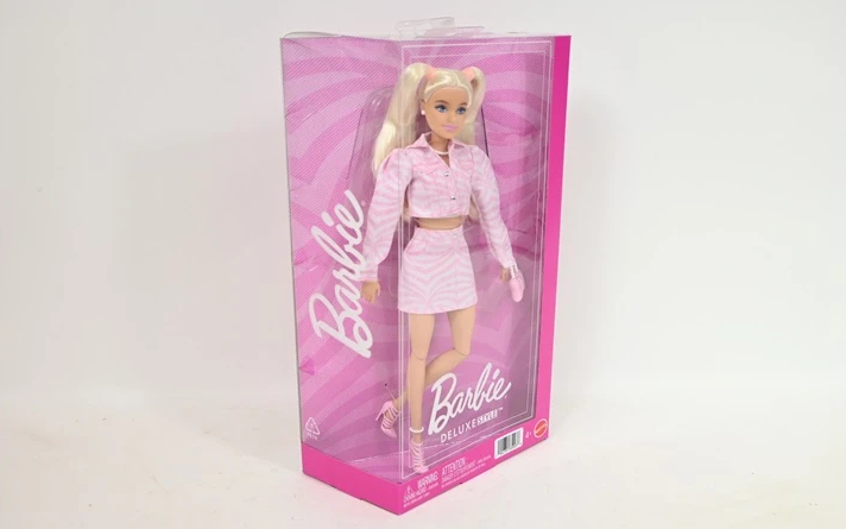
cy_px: 265
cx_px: 421
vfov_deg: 36.5
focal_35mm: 35
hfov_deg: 55.6
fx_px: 802
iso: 400
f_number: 4
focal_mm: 22.5
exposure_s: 1/160
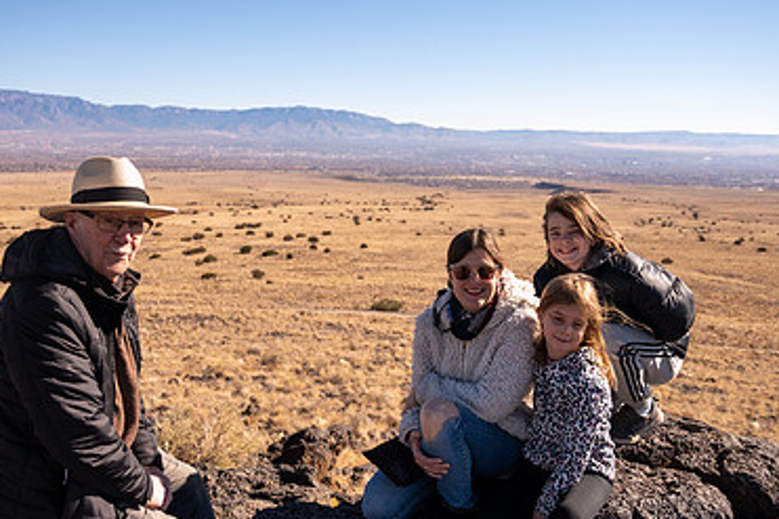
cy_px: 261
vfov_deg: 35.0
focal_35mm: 38
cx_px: 395
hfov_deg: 50.7
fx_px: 822
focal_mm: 24
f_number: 4
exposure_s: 1/3200
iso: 200
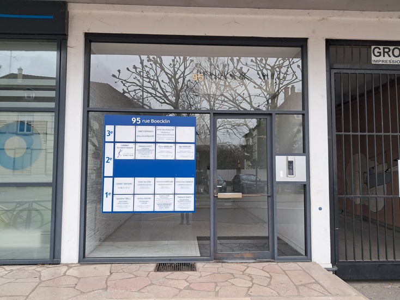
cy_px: 150
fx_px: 312
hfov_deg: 65.3
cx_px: 200
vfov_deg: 51.3
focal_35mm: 27
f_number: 1.8
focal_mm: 4
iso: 50
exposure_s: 1/100
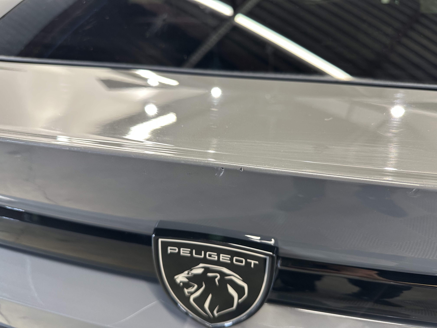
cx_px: 218
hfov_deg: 71.6
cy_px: 164
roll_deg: -1.3
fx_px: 303
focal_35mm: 24
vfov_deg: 56.8
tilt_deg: -29.4
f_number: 1.78
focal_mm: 6.86
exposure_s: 1/50
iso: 125
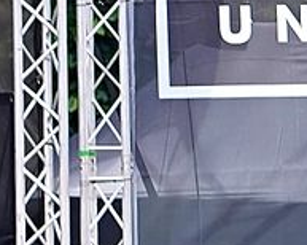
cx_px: -539
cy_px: 220
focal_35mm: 560
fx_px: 5083
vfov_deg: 2.8
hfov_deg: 3.4
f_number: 4
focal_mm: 90
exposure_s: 1/400
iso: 250
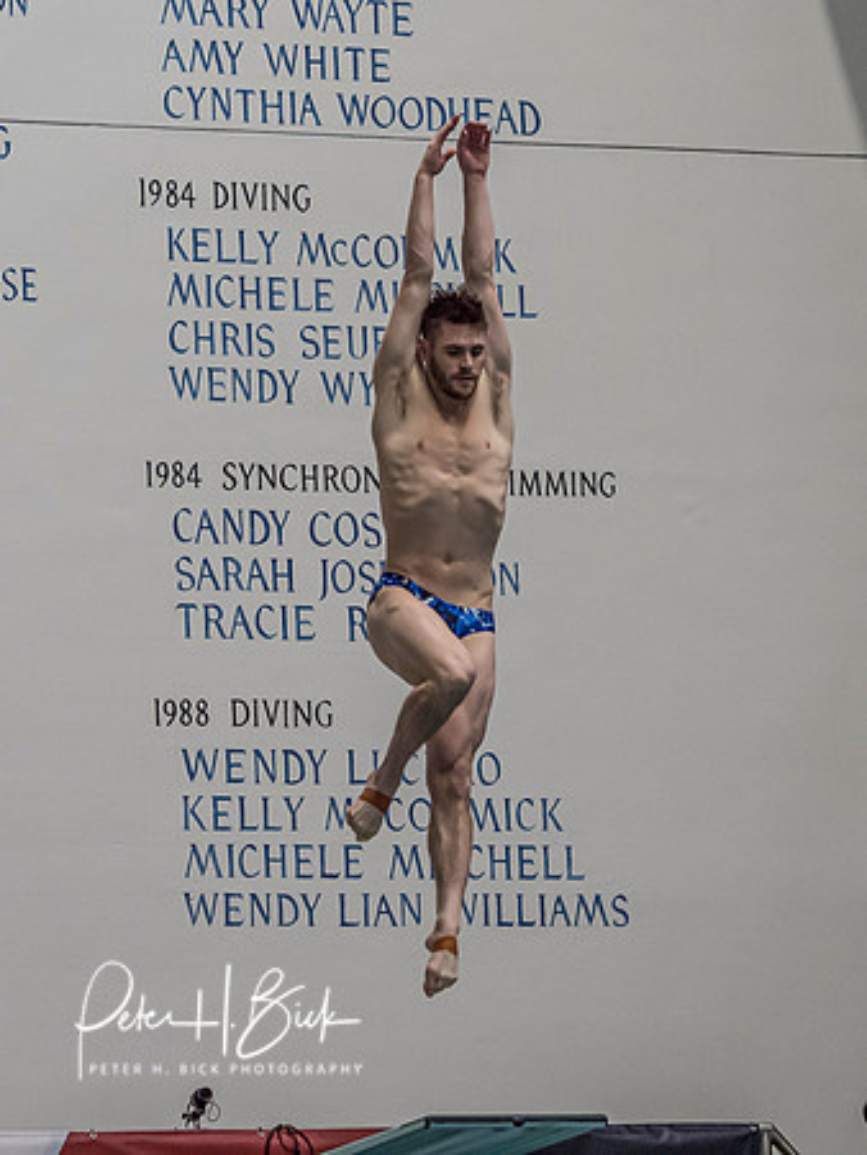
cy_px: 485
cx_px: 505
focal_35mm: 217
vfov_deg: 9.1
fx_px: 7224
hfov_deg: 6.9
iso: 2000
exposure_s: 1/1000
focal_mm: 70
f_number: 2.8
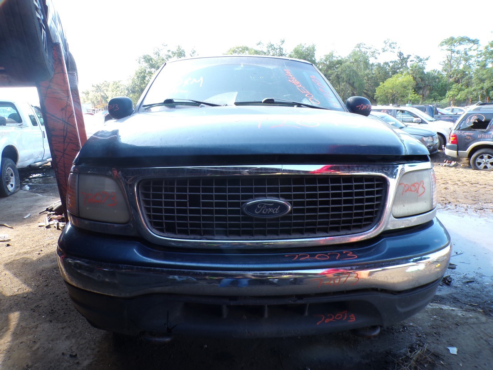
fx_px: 342
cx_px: 246
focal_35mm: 24
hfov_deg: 71.6
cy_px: 185
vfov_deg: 56.8
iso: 100
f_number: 4.4
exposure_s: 1/40
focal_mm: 4.3
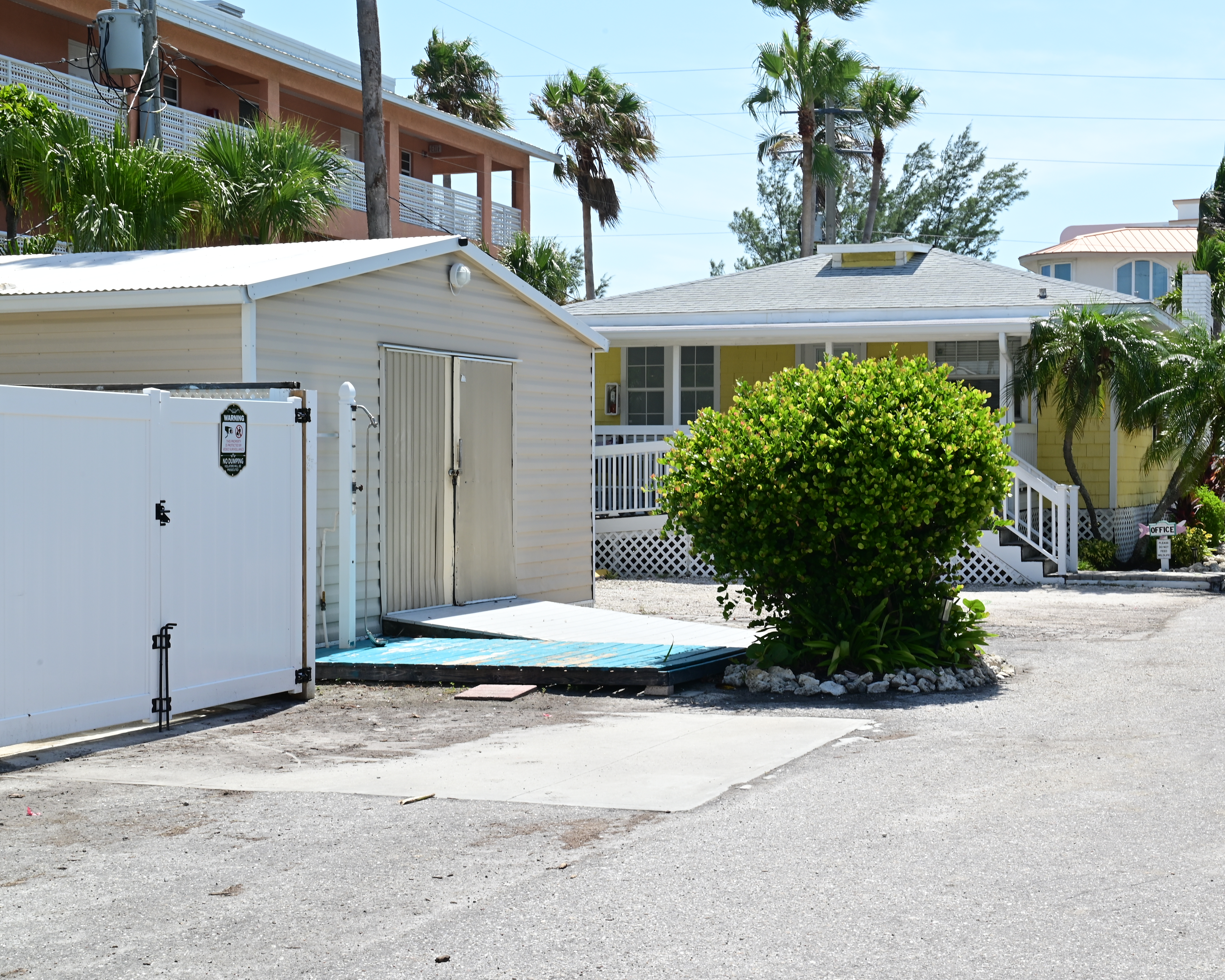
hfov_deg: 34.1
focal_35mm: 55
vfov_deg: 27.6
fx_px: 1994
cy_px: 497
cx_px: 707
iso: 250
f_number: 18
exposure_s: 1/80
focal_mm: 48
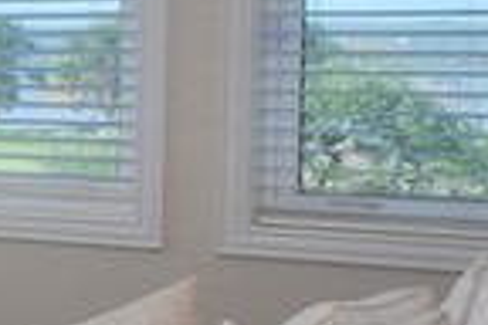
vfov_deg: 10.5
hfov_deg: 11.8
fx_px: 1760
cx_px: -788
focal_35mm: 130
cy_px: 88
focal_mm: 11.5
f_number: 5.6
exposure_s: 1/125
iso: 125
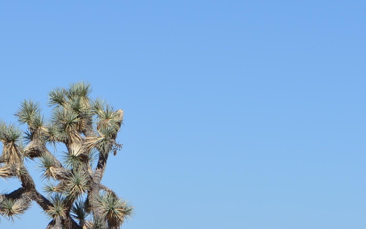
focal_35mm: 230
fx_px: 2298
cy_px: 152
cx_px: 203
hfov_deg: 9.1
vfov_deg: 5.7
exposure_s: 1/320
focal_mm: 55
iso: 100
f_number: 9
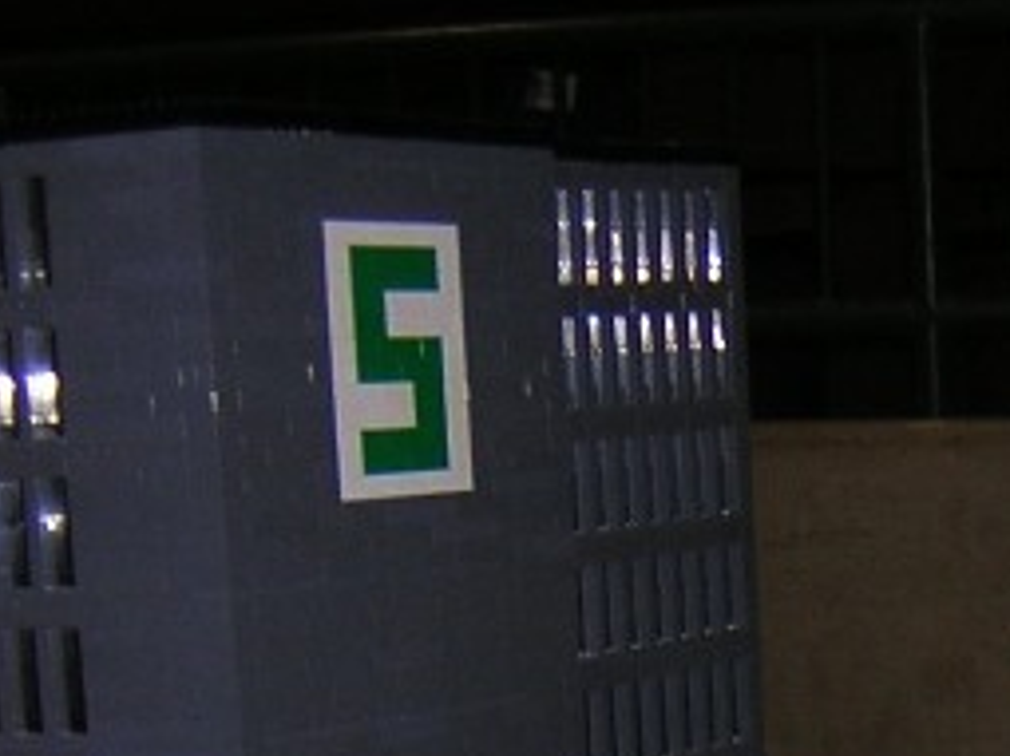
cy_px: 926
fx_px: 3295
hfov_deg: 17.1
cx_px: 939
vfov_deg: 12.7
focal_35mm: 113
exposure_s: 1/60.1
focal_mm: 4.7
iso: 100
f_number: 2.6
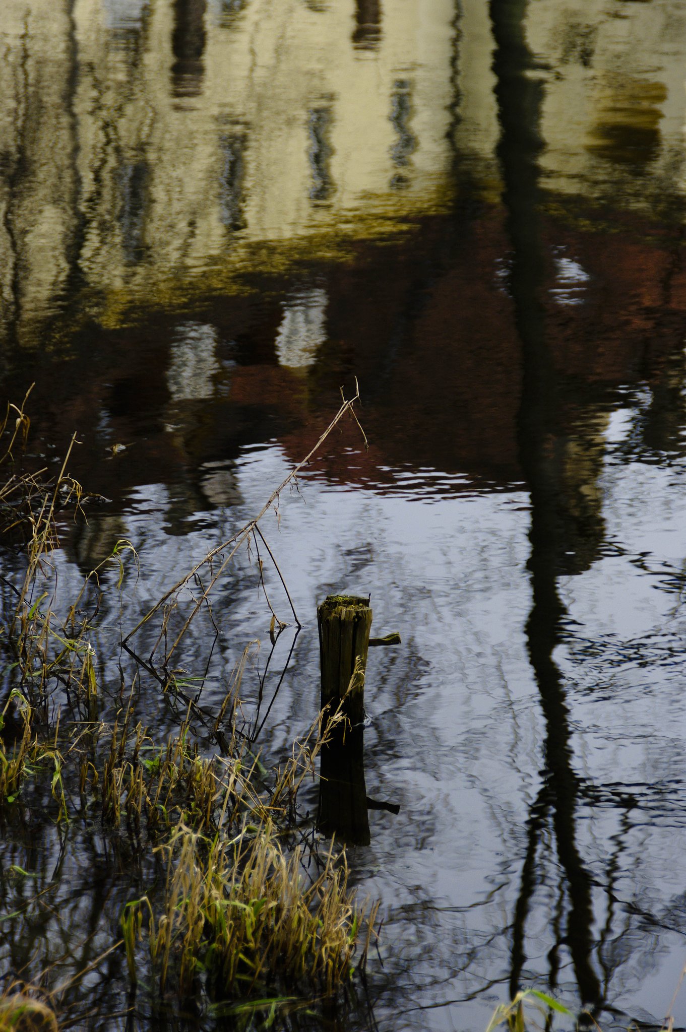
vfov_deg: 15.2
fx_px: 3867
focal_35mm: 135
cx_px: 343
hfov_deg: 10.1
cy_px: 516
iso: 400
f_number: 5.6
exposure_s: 1/60
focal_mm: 90
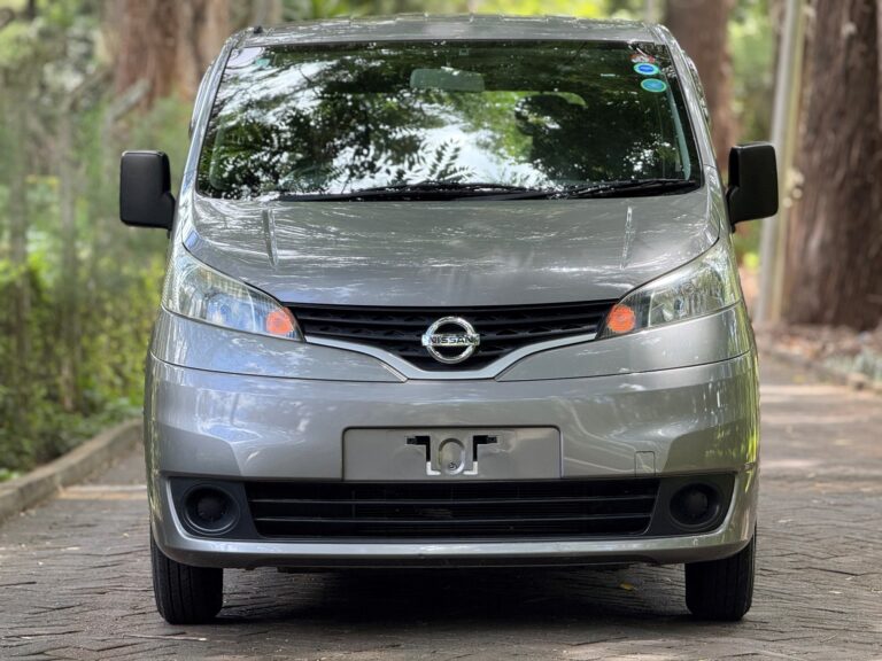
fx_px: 3058
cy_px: 330
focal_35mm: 120
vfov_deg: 12.3
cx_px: 441
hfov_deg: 16.4
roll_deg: +1.3
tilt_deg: -1.0
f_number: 2.8
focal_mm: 15.66
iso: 100
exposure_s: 1/99
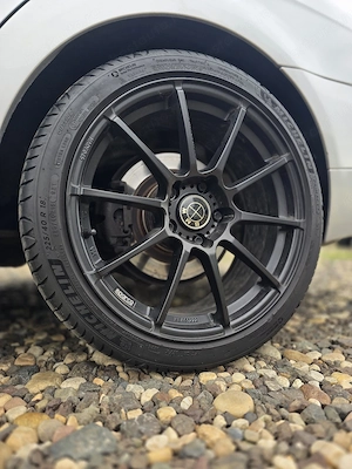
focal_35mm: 23
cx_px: 176
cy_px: 234
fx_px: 312
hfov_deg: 58.9
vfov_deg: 73.9
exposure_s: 1/120
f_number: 1.7
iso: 25
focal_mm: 6.3
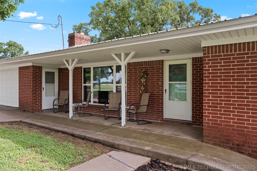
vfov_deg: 52.7
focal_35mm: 24
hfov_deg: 73.3
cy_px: 86
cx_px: 128
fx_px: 173
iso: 200
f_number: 9
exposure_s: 1/25
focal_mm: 24.2
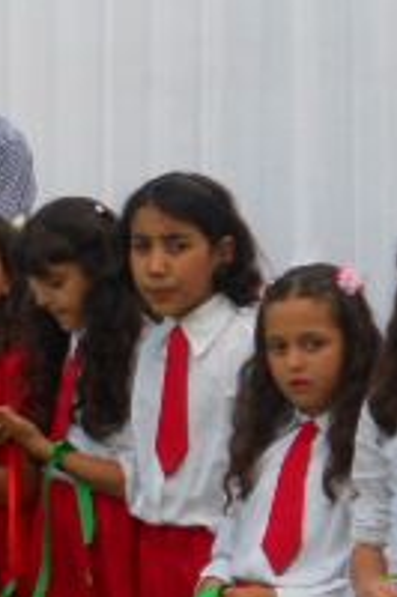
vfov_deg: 13.4
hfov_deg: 8.6
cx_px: -290
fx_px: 2535
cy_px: 281
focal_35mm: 153
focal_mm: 8.2
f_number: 4.3
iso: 80
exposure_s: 1/200
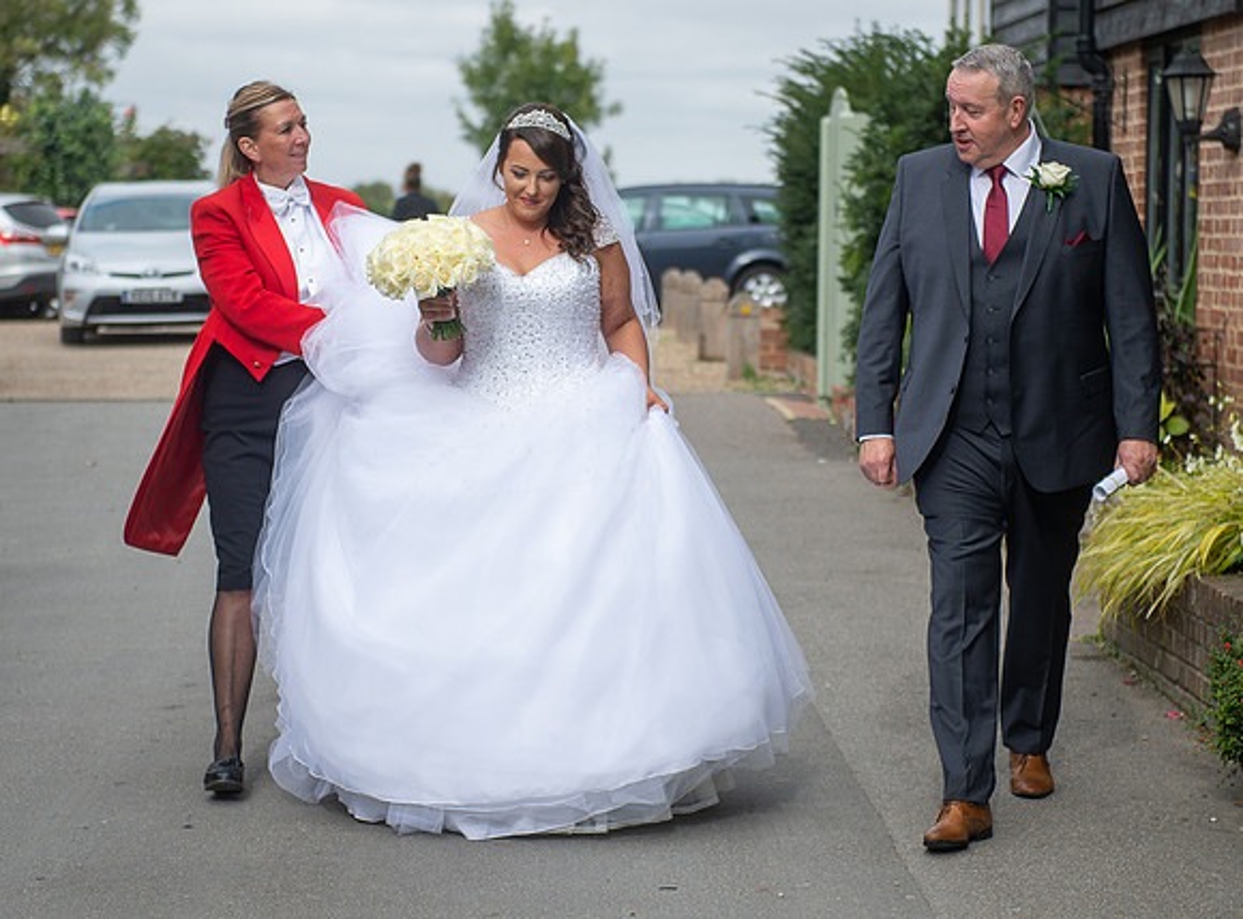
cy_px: 393
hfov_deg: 19.3
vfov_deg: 14.3
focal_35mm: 102
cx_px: 539
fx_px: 3651
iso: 100
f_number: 2.8
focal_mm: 70
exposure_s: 1/800
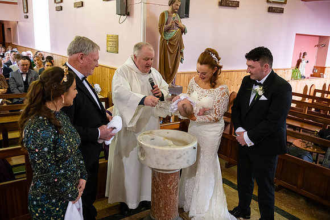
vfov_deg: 41.1
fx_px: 293
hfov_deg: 58.7
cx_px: 165
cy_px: 110
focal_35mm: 32
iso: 1250
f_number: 3.5
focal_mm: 32
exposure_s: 1/160
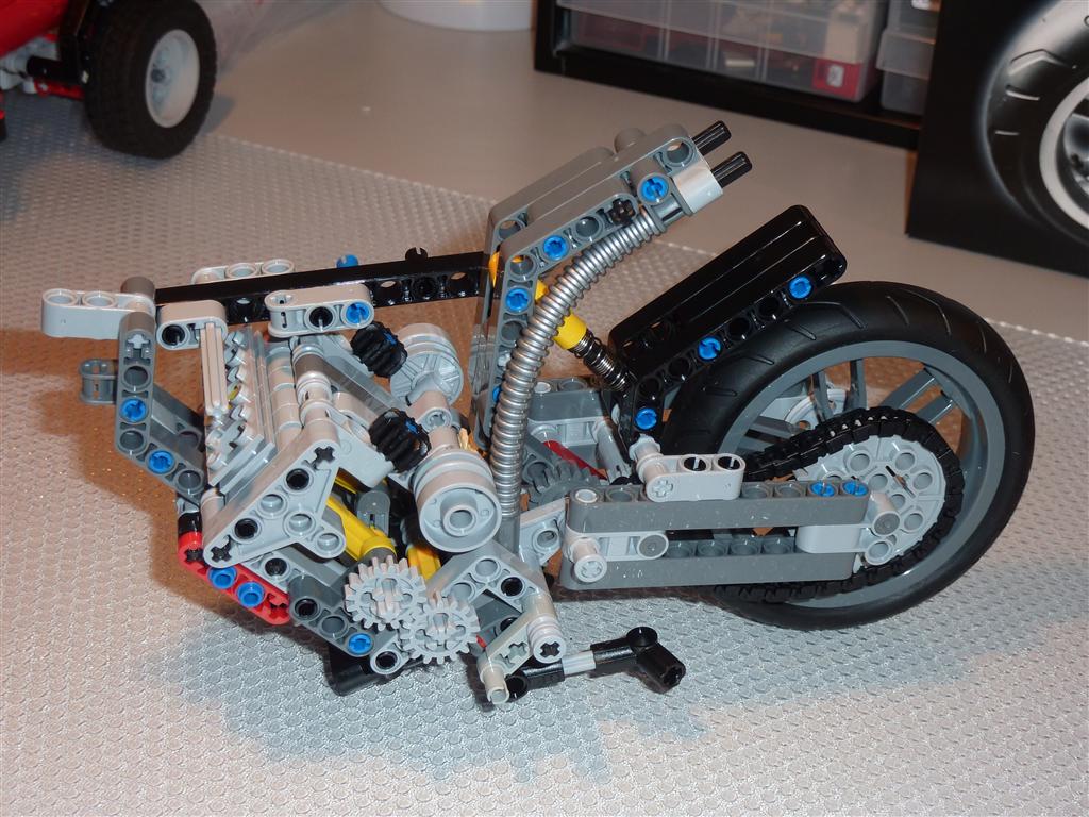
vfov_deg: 26.6
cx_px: 544
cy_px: 408
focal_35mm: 55
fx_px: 1730
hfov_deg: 34.9
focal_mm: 9.1
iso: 100
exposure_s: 1/30
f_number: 3.9
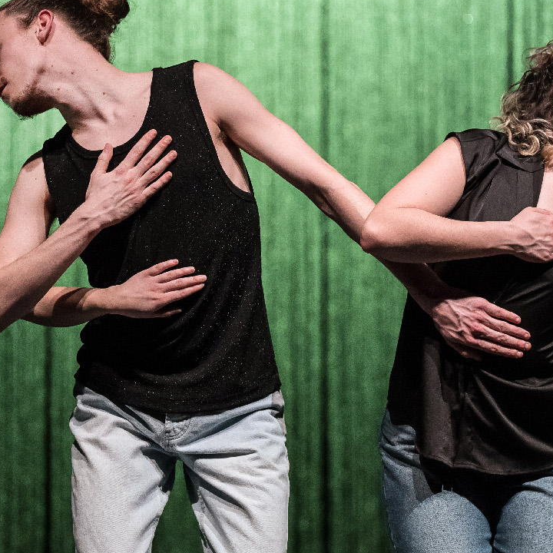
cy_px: 211
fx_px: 3109
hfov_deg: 10.2
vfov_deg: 10.2
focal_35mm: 172
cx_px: 333
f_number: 2.8
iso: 4000
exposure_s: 1/250
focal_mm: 90
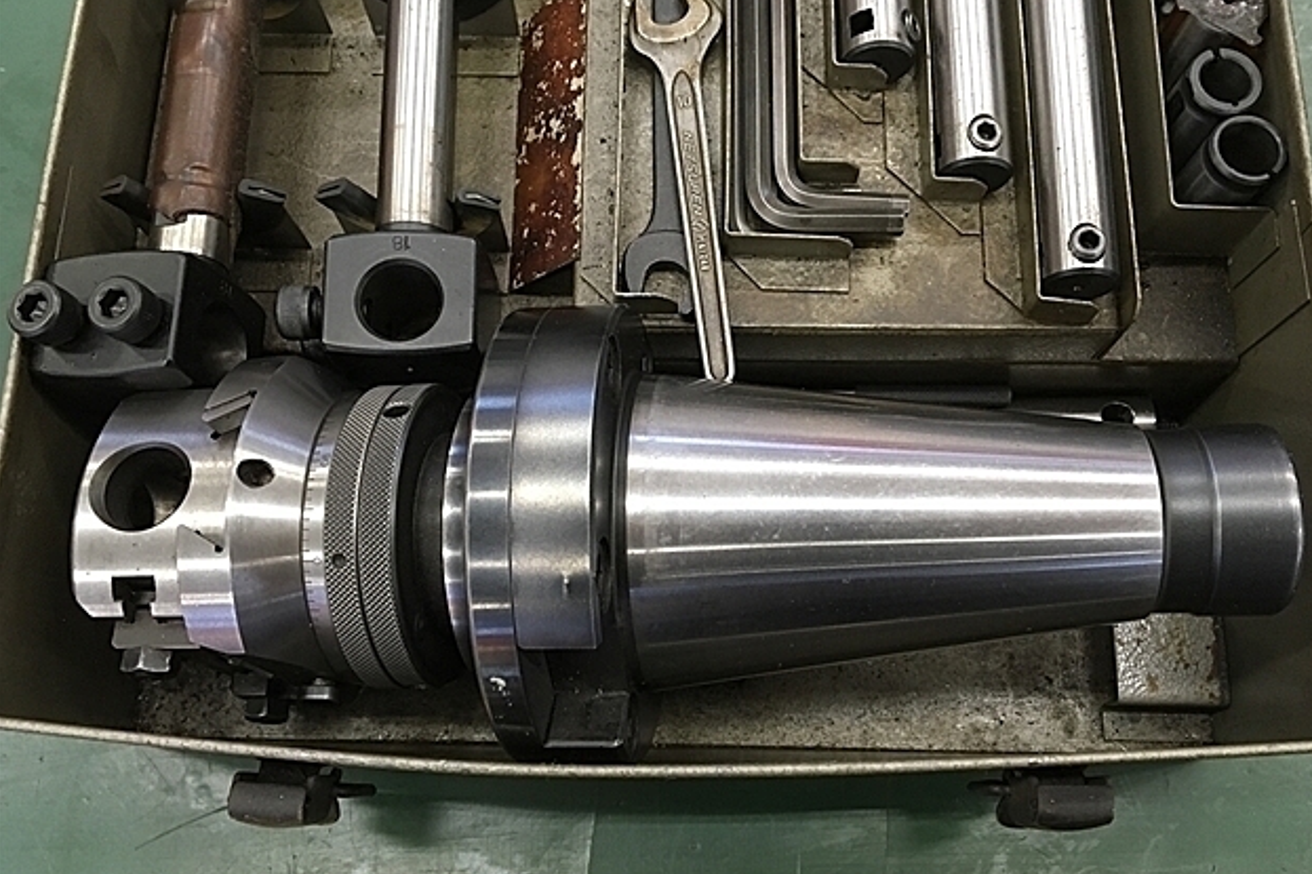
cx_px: 670
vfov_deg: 42.3
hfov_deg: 60.3
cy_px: 451
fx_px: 1129
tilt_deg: -75.1
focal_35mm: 31
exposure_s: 1/30
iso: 125
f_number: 2.2
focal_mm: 4.15
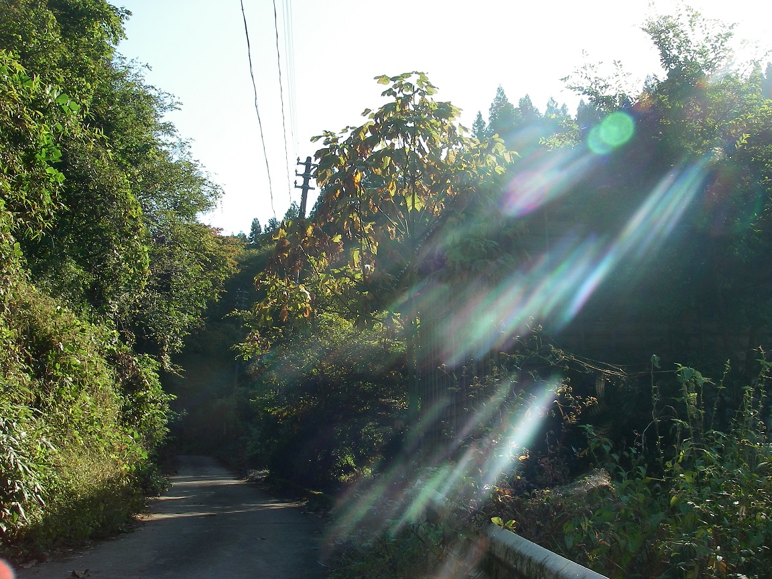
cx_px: 386
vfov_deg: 37.7
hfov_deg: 49.0
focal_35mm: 38
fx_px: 847
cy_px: 290
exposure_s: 1/100
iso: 64
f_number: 6.6
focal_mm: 6.3
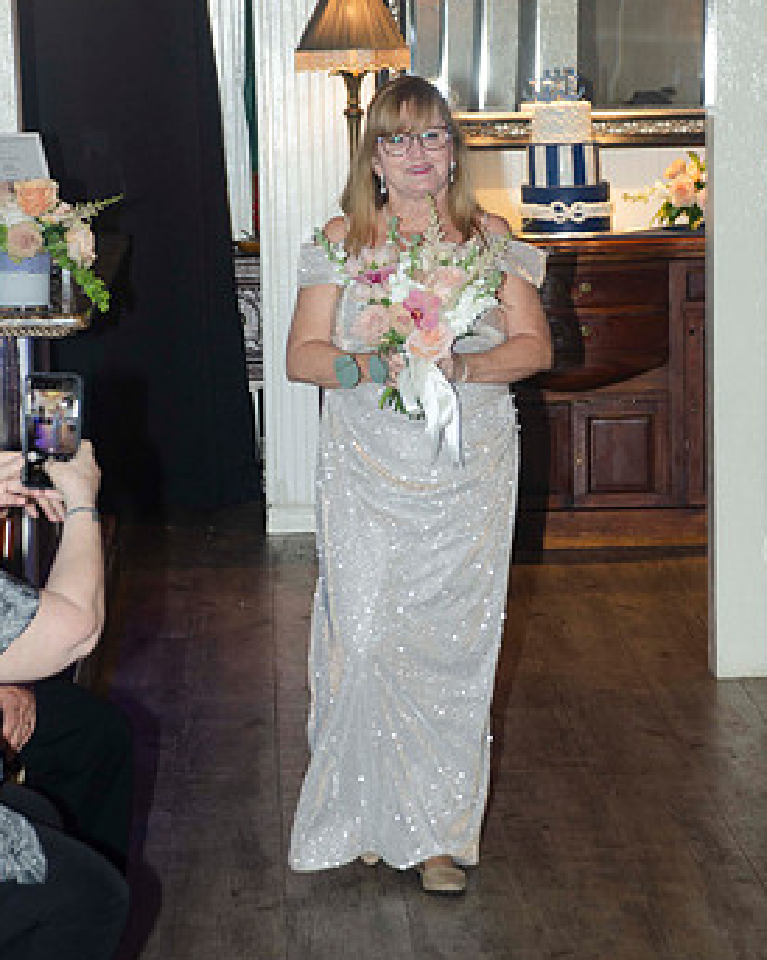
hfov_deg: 12.0
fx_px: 3664
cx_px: 409
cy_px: 484
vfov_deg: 14.9
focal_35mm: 129
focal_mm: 70
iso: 400
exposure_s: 1/60
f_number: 5.6
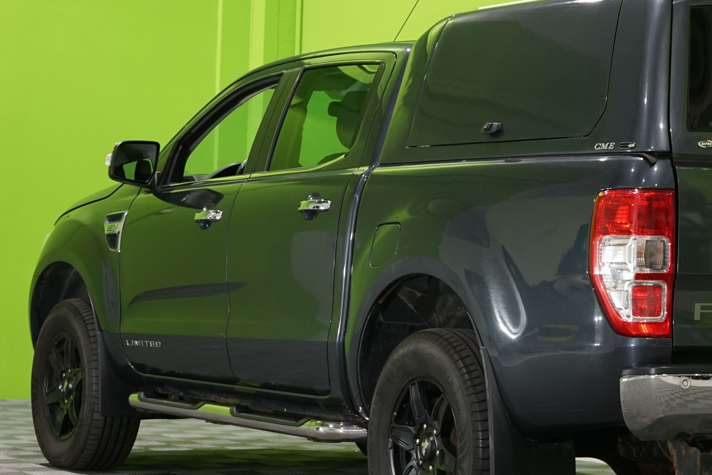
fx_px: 2294
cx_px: 536
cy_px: 176
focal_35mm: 116
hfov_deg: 17.5
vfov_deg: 11.8
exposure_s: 1/30
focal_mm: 58
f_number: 5.6
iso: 800
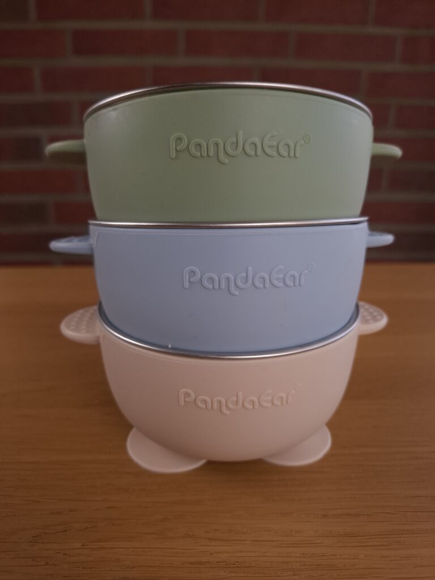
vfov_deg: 73.9
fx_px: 385
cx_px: 218
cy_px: 290
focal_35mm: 23
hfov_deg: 58.9
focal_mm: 5.54
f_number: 1.8
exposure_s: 1/60
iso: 50
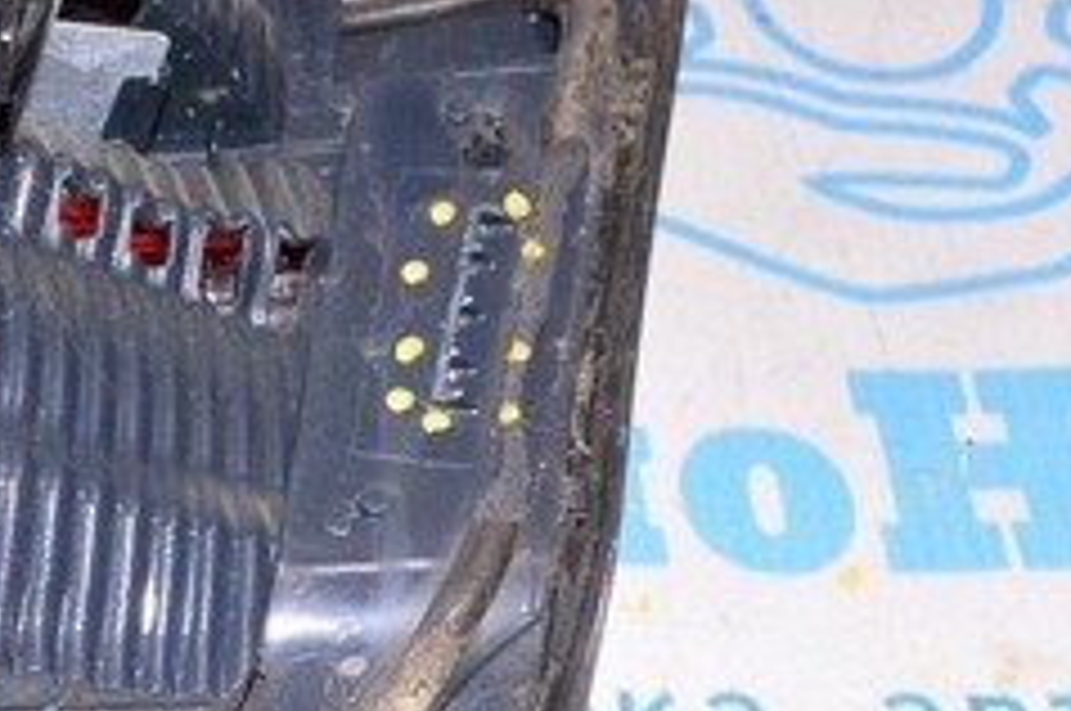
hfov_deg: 18.8
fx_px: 3119
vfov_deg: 13.0
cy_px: 191
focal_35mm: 105
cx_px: -68
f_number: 8
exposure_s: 1/200
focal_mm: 26
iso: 1600
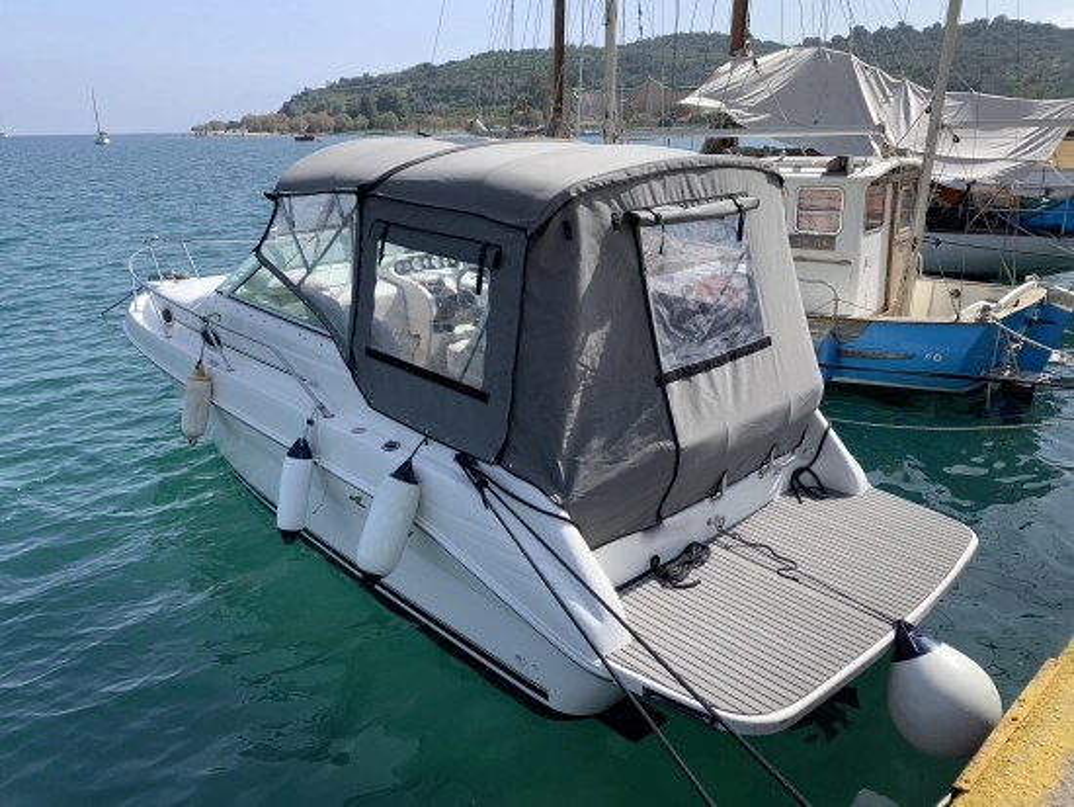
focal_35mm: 26
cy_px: 404
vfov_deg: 53.1
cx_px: 537
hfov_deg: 67.3
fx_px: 807
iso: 25
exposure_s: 1/1845
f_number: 1.8
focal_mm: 4.25
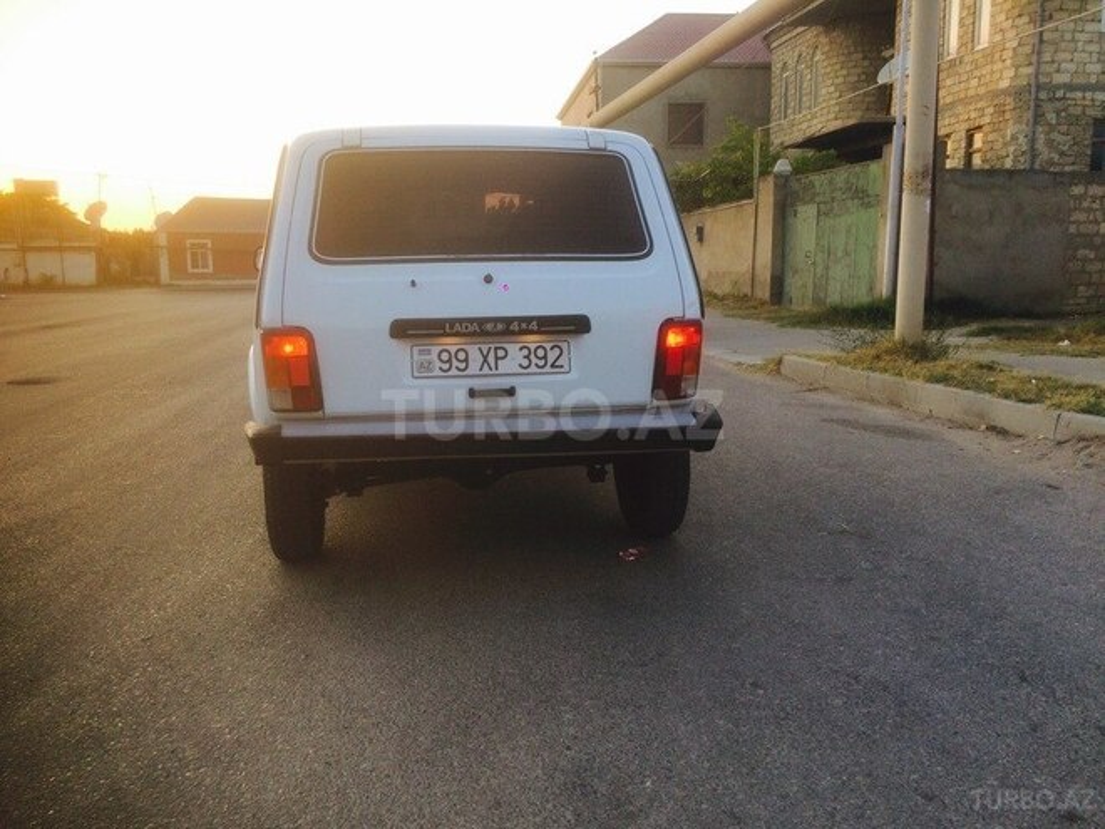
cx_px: 552
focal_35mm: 29
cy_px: 414
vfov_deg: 48.2
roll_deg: -1.9
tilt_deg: -9.7
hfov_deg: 61.7
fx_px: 926
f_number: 2.2
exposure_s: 1/116
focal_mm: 4.15
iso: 32
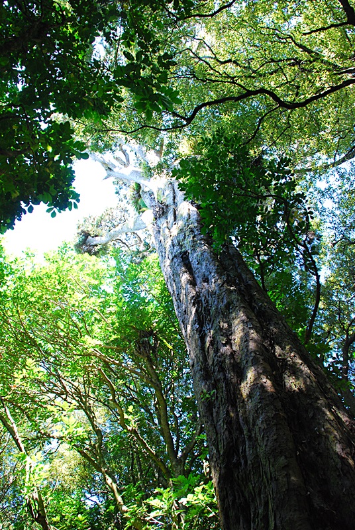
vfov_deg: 67.3
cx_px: 178
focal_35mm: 27
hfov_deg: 48.1
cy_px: 265
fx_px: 398
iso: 400
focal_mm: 18
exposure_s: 1/50
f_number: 5.6
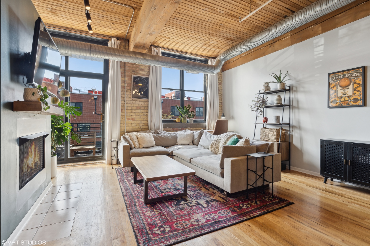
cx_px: 185
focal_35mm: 16
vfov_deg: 73.7
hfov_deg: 96.7
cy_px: 123
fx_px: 164
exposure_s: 1/50
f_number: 8
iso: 320
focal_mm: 16
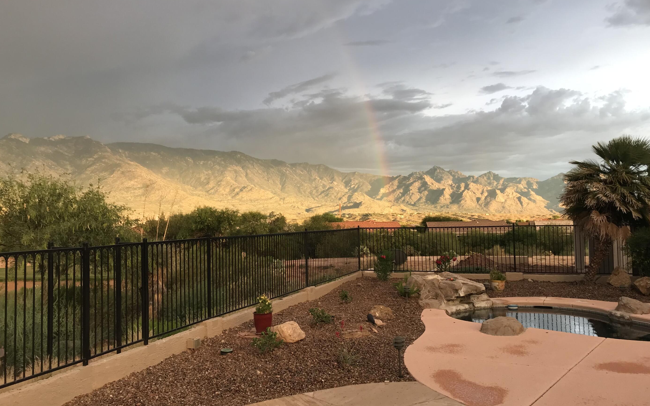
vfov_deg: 39.4
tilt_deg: +2.5
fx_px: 567
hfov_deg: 59.6
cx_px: 336
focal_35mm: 32
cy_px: 196
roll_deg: +0.5
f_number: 1.8
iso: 25
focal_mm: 3.99
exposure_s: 1/60
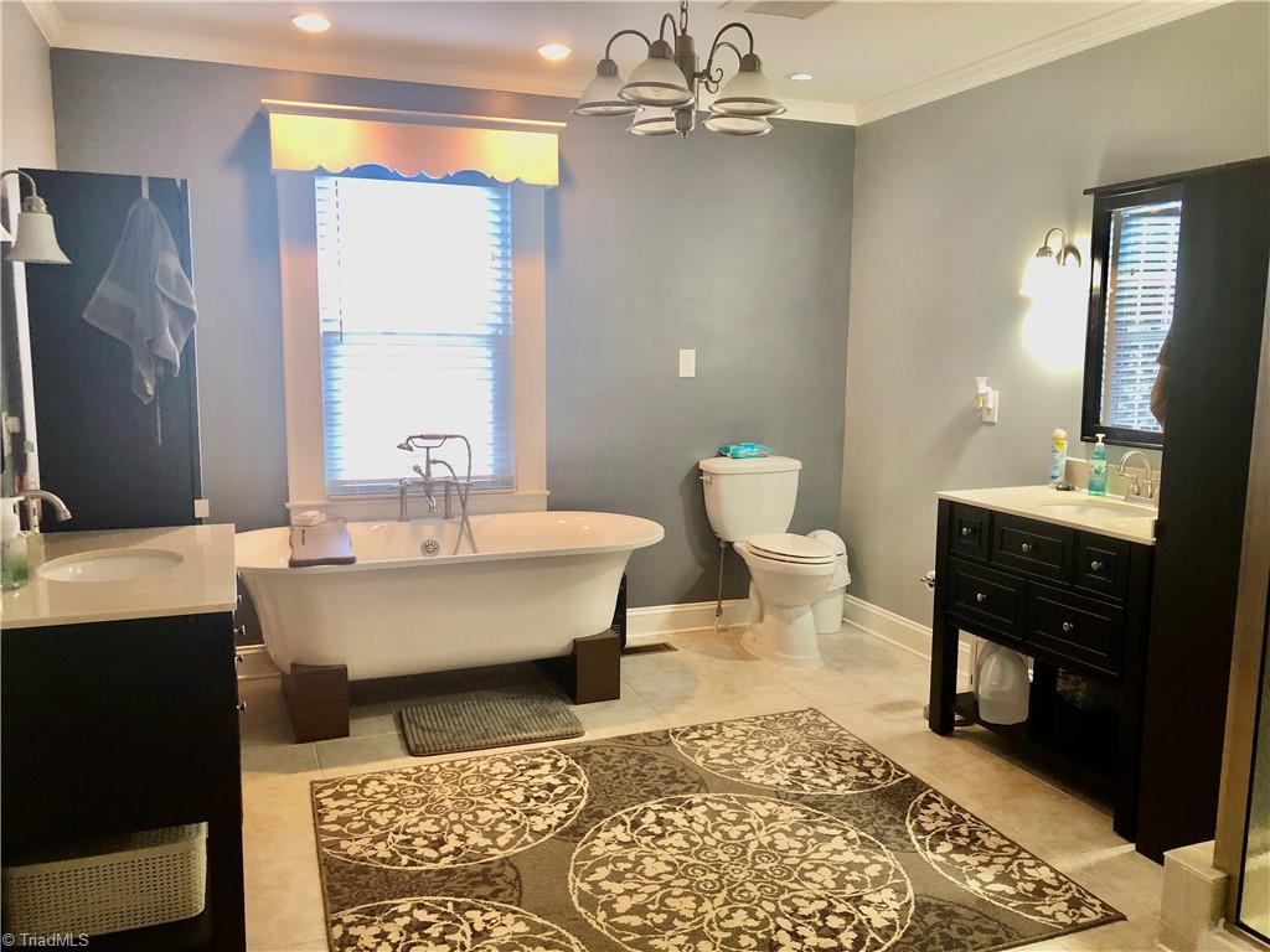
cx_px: 635
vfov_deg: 49.7
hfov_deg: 63.4
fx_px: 1027
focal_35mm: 28
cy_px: 476
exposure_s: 1/15
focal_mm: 3.99
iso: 50
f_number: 1.8
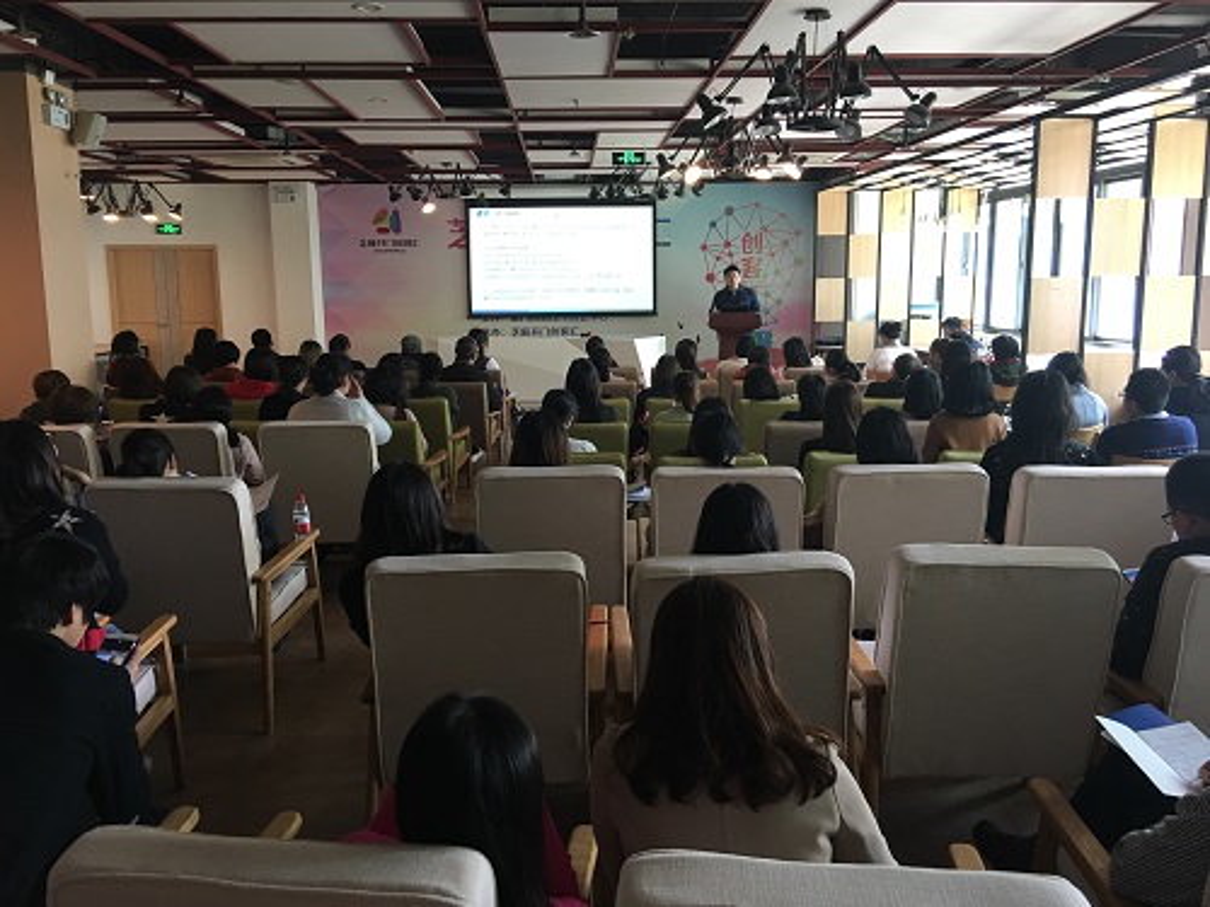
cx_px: 605
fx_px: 1014
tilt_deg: -9.4
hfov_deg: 61.7
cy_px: 454
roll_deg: +0.9
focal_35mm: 29
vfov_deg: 48.2
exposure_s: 1/17
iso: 50
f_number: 2.2
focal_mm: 4.15
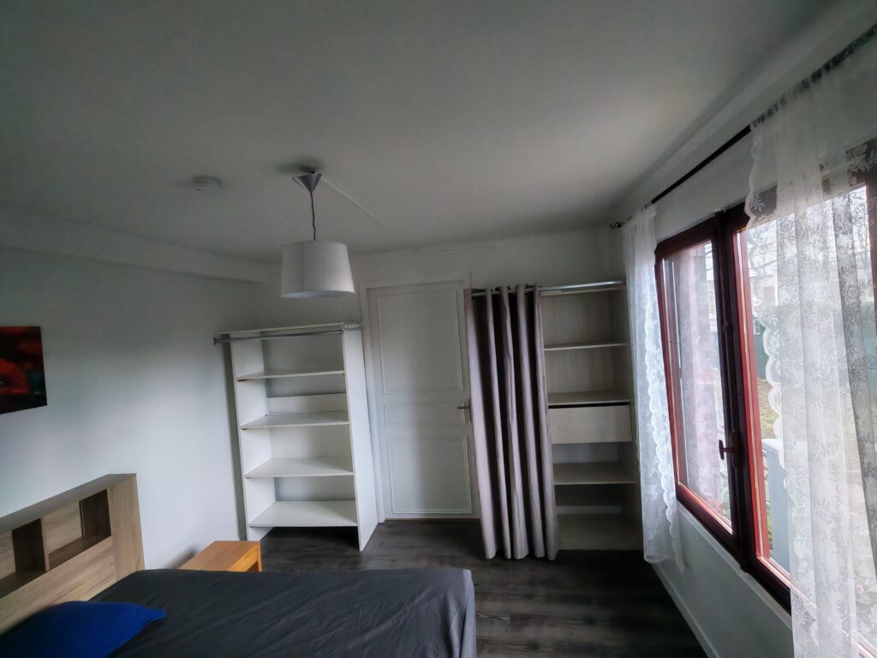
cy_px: 329
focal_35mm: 16
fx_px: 405
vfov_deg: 78.1
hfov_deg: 94.5
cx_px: 438
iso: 160
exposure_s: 1/33
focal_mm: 1.96
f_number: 2.2
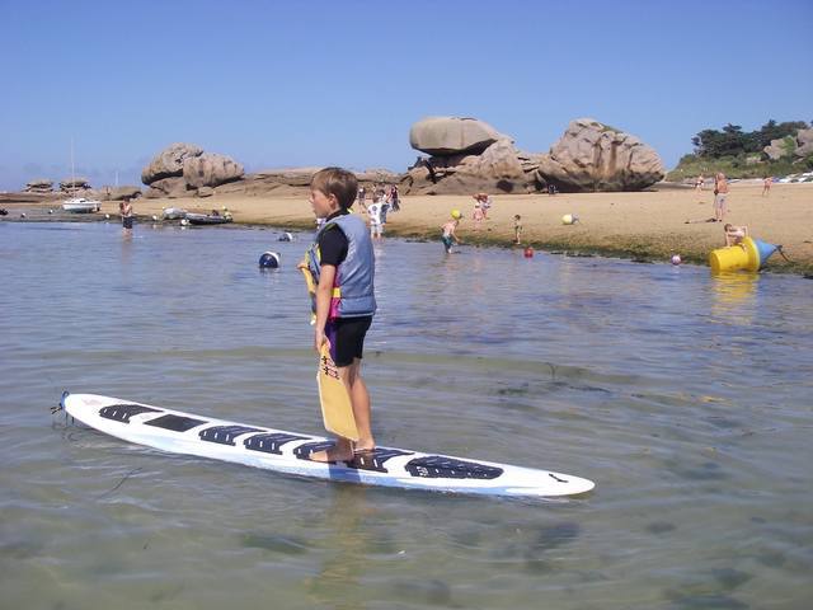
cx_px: 406
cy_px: 305
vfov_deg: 37.7
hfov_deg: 49.0
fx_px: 892
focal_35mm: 38
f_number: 6.6
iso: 64
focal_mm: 6.3
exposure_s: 1/400
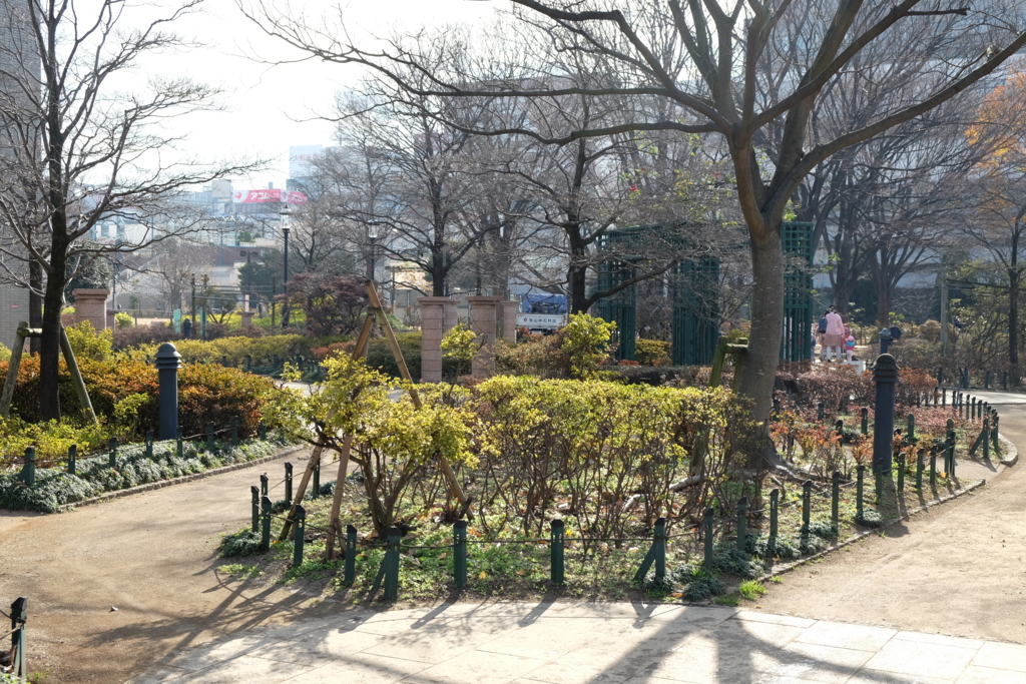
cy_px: 342
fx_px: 1283
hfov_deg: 43.6
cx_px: 513
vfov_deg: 29.9
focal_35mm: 45
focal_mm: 30.2
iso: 200
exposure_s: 1/210
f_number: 5.6
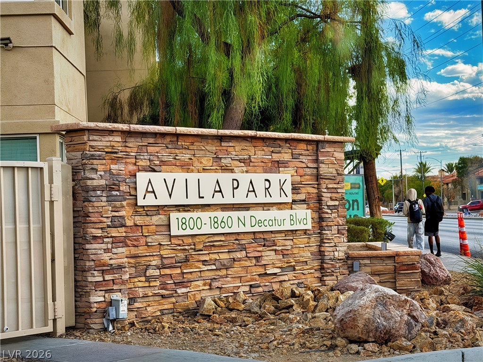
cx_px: 242
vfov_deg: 20.4
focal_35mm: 72
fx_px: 1005
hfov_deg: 27.0
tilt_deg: +2.1
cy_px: 181
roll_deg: +2.5
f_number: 1.78
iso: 100
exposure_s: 1/794
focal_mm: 6.76
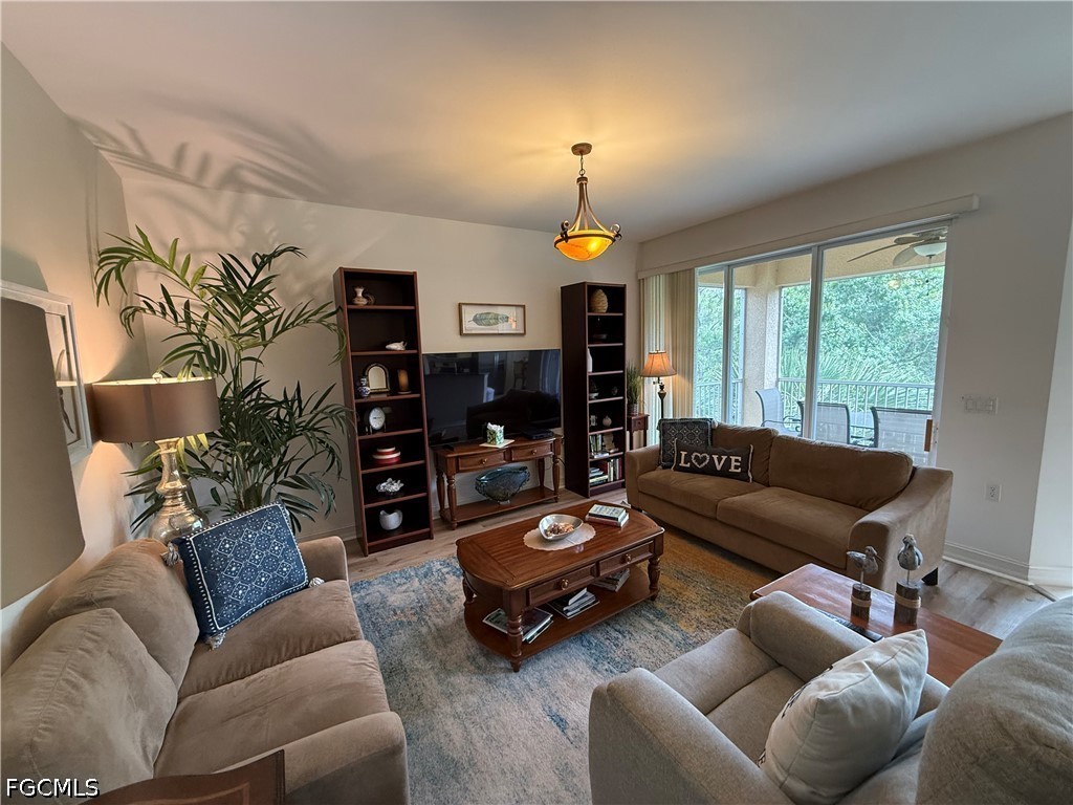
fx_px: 434
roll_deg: +1.9
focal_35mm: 14
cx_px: 536
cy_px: 402
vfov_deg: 85.7
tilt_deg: -7.5
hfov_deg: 102.1
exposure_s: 1/60
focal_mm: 2.22
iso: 320
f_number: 2.2
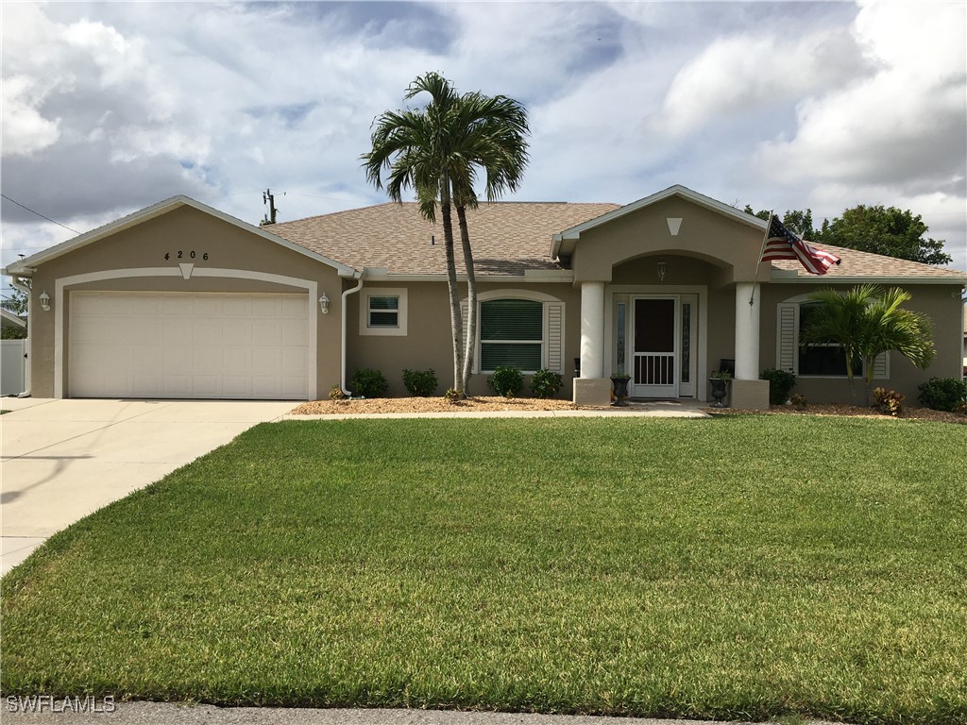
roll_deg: -1.5
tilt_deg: +1.1
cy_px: 362
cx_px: 484
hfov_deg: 61.7
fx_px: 810
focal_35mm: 29
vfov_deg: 48.2
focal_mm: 4.15
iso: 25
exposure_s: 1/2747
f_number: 2.2
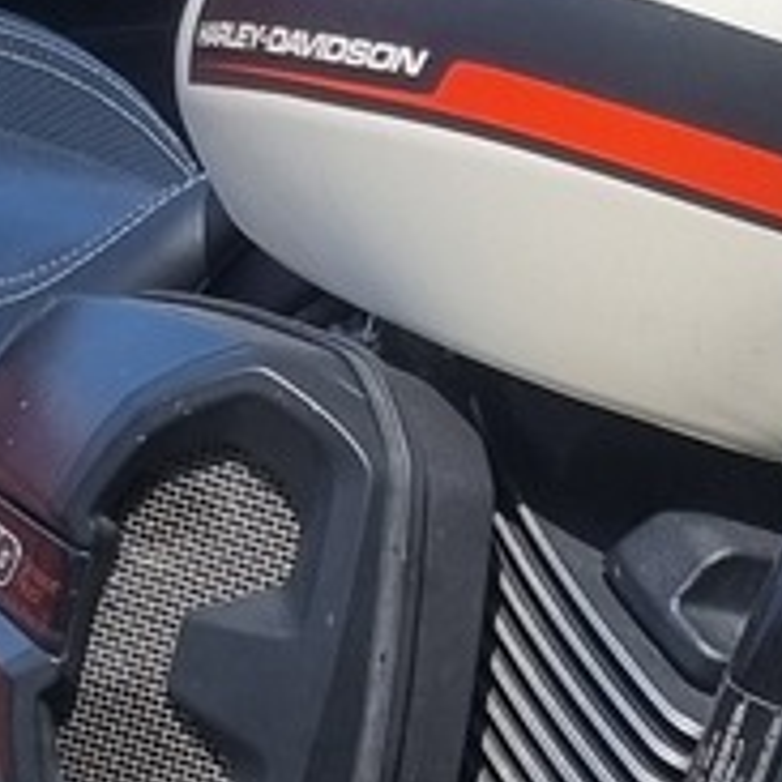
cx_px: 1248
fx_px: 5137
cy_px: 1440
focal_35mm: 201
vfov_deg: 8.4
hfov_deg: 8.5
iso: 50
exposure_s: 1/2264
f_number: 1.8
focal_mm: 5.4
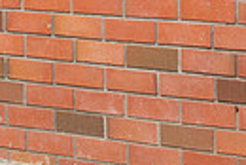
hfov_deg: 8.9
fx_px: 1526
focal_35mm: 223
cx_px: -182
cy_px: -109
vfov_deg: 6.1
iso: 100
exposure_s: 1/200
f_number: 8
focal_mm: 49
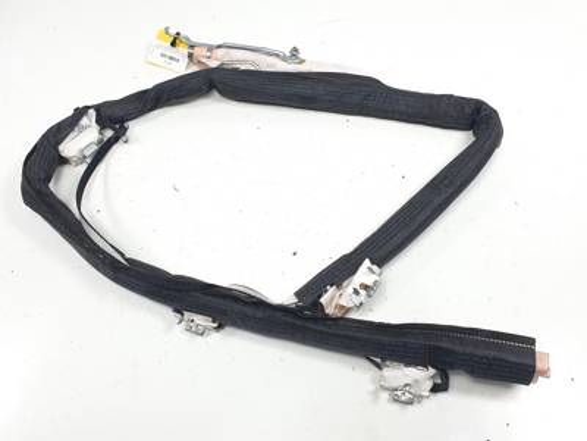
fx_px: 441
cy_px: 220
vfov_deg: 53.1
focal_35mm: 26
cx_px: 294
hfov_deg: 67.3
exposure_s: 1/203
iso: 50
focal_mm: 4.3
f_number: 2.4
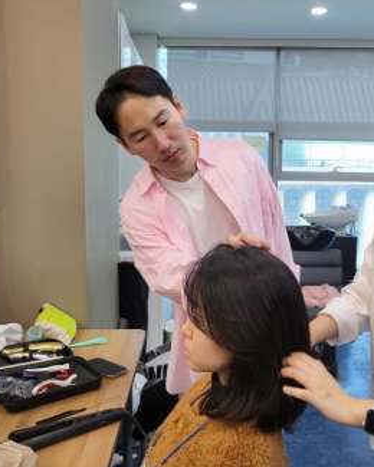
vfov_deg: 51.5
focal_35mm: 35
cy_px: 239
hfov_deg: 41.9
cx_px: 236
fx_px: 484
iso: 100
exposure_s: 1/120
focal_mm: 4.25
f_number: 1.8
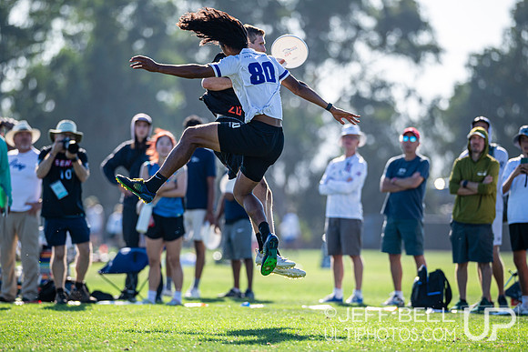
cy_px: 196
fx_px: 4290
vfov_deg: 4.7
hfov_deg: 7.0
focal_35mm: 292
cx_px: 262
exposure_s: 1/1250
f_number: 3.2
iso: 110
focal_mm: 240
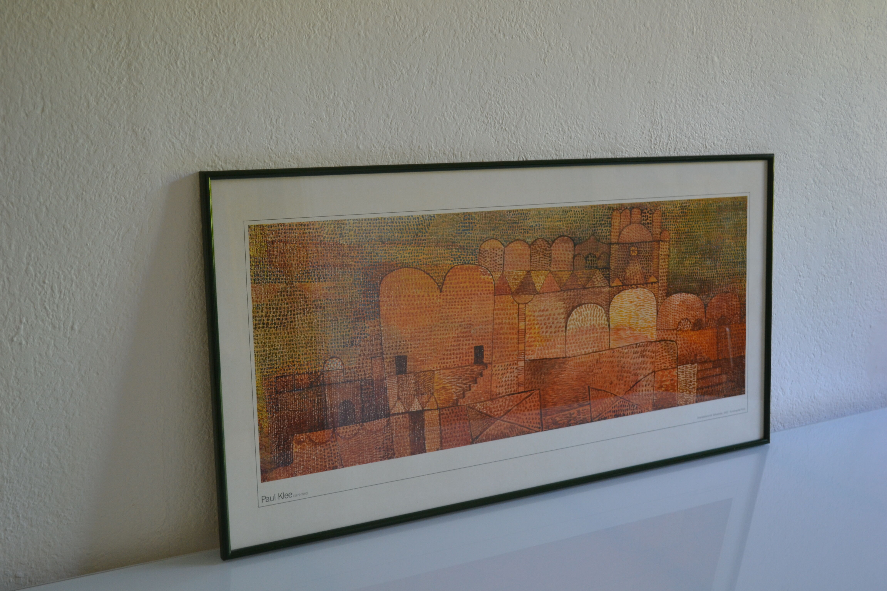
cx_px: 444
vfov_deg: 30.8
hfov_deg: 45.0
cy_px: 296
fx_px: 1072
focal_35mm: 44
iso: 400
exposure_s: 1/20
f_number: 4.5
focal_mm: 29
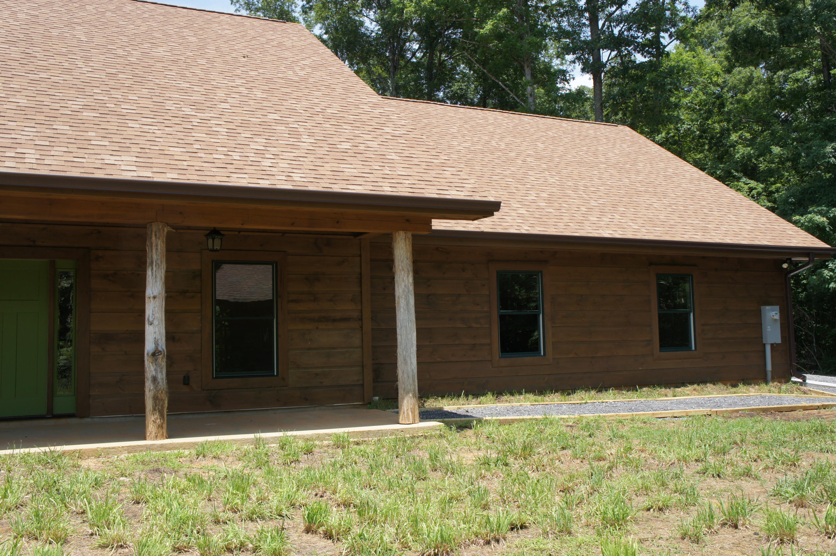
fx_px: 766
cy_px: 278
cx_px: 418
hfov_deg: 57.3
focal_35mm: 33
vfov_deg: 39.9
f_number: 8
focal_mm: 22
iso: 200
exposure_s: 1/250
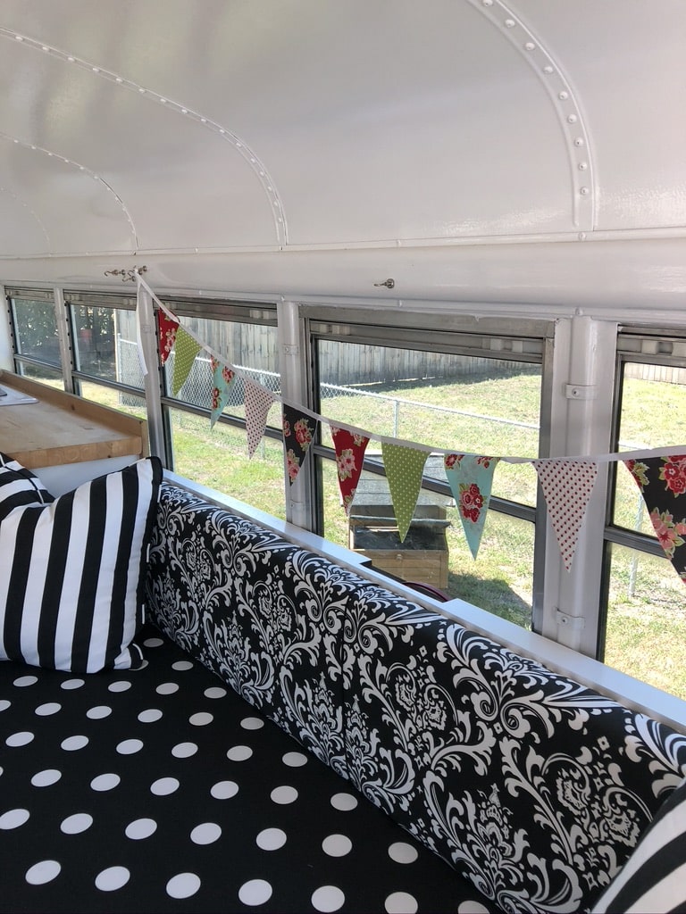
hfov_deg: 49.7
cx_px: 343
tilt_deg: -12.1
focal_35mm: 28
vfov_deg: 63.4
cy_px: 457
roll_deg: -1.8
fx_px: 740
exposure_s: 1/120
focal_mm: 3.99
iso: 40
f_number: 1.8
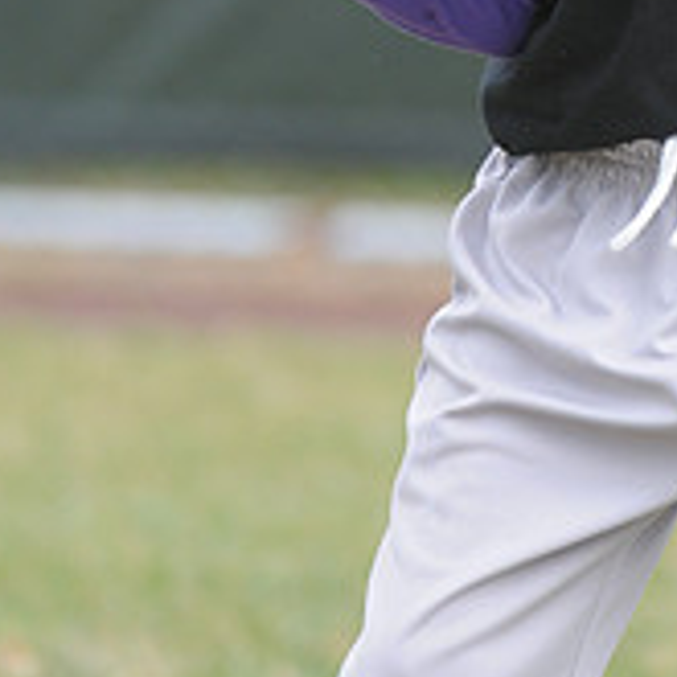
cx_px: 601
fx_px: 19826
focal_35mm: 896
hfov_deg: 2.0
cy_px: -300
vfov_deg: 2.0
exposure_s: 1/640
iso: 400
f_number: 4
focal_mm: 200
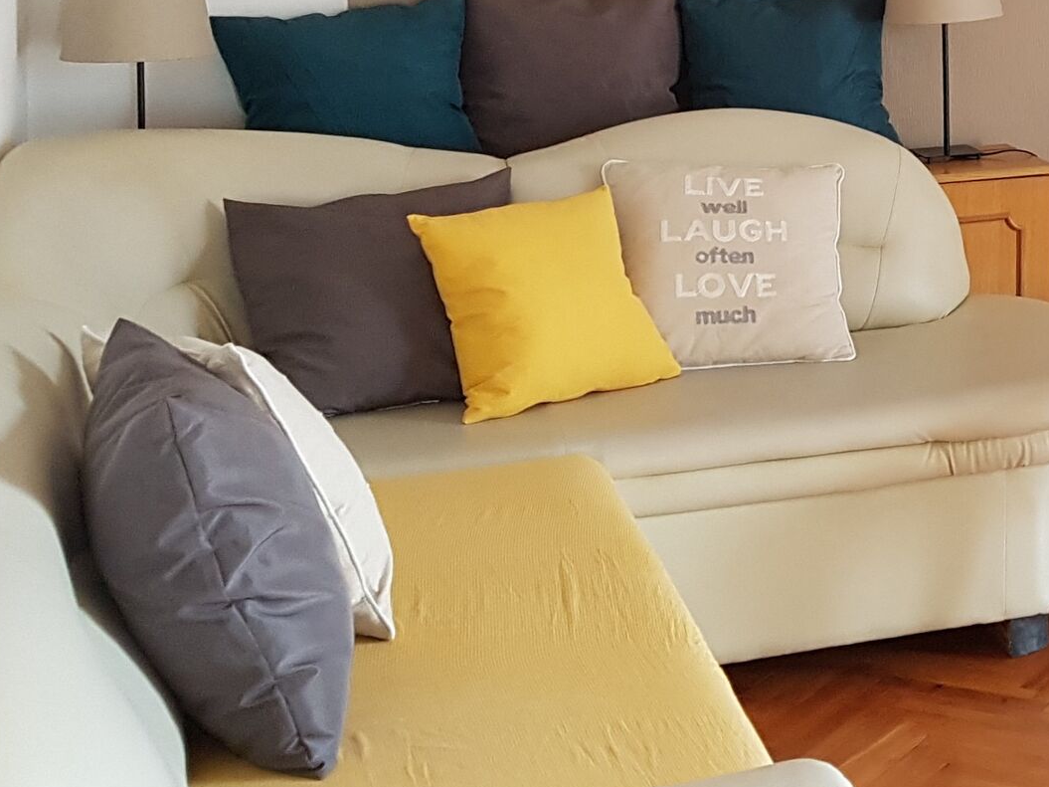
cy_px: -128
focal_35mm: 69
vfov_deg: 20.1
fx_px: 2091
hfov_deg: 25.4
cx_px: 1254
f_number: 1.7
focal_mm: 4.2
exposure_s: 1/50
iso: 200
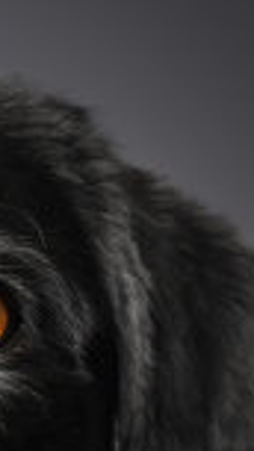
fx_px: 4948
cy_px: 802
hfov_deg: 2.9
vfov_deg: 5.2
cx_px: -211
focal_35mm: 413
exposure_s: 1/125
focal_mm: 120
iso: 100
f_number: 11
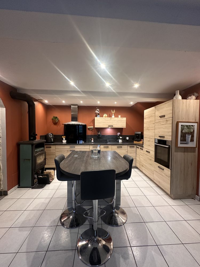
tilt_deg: -1.0
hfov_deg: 85.7
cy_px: 134
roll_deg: -0.7
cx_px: 100
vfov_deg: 102.1
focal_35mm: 14
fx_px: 108
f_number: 2.2
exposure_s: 1/50
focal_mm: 2.22
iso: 250
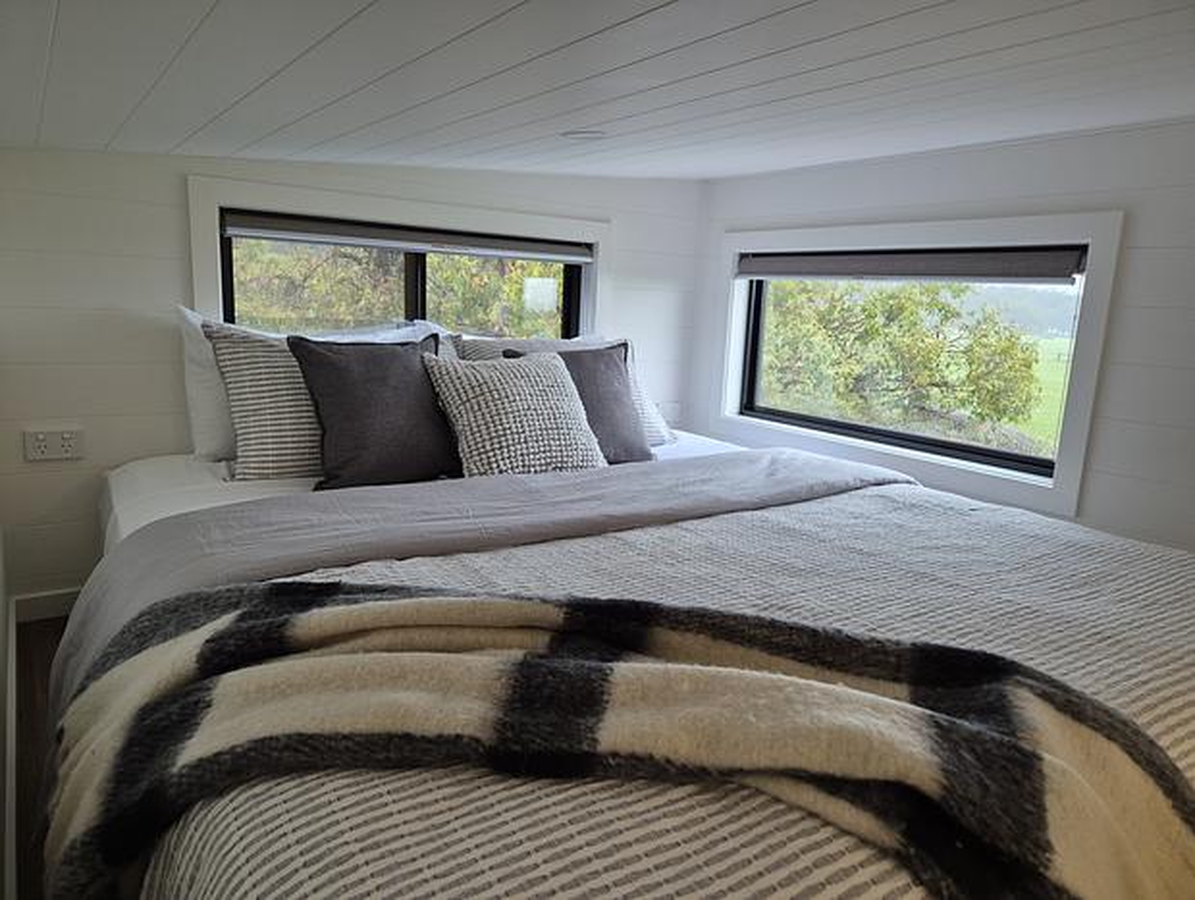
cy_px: 450
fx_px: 795
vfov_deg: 59.0
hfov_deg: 73.8
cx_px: 598
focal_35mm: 23
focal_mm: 5.4
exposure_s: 1/100
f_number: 1.8
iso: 125
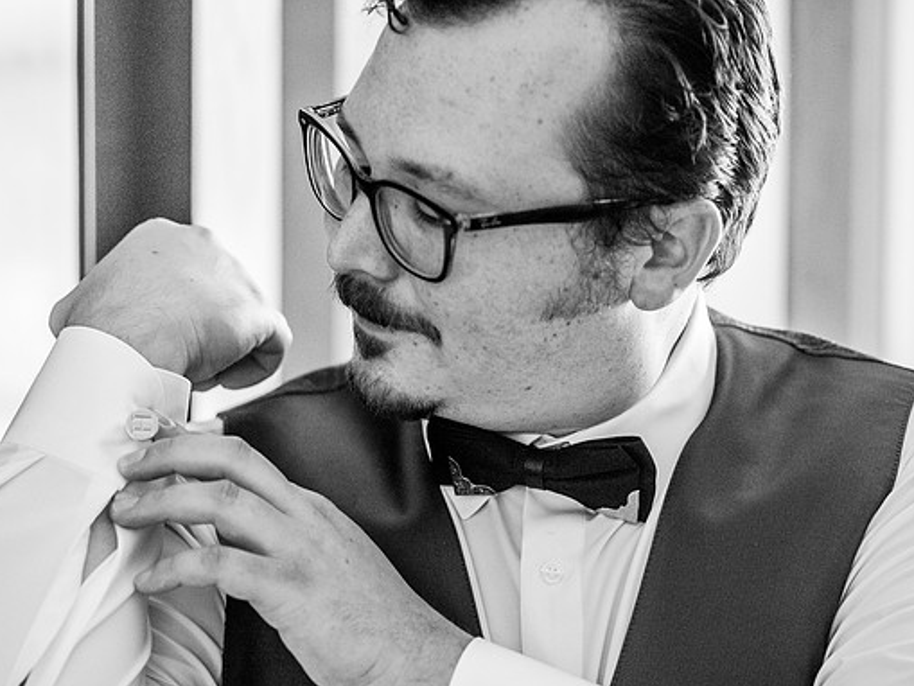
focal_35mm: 115
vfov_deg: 12.9
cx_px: 422
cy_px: 345
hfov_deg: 17.1
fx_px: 3037
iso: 2000
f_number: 4
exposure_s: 1/125
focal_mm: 105
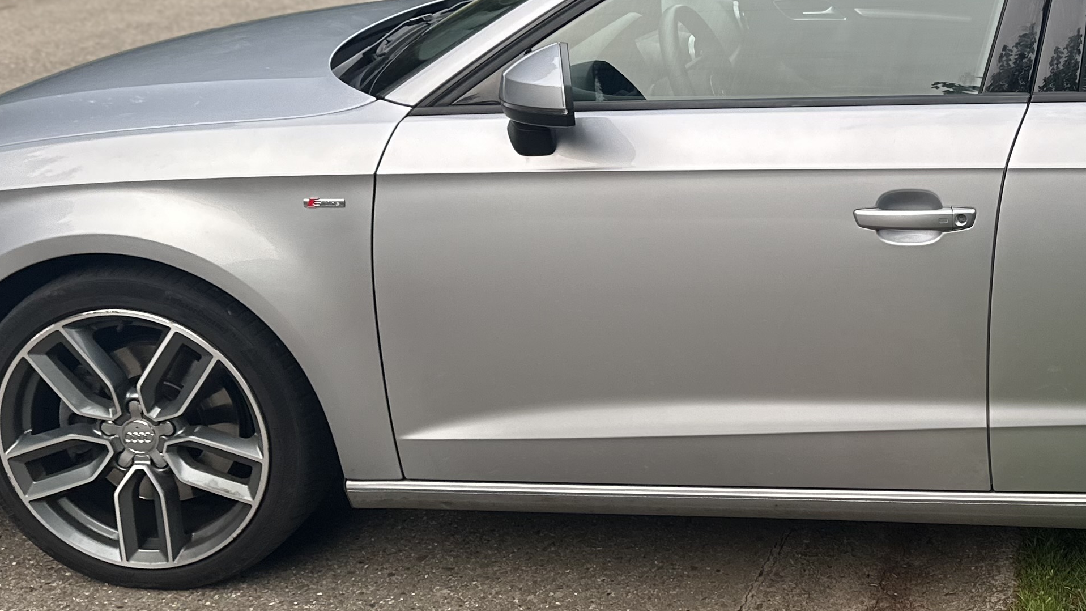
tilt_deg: -13.8
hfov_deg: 35.9
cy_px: 170
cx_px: 948
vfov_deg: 21.7
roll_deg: -1.0
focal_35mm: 55
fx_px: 1584
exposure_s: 1/121
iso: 125
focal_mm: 6.86
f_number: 1.78
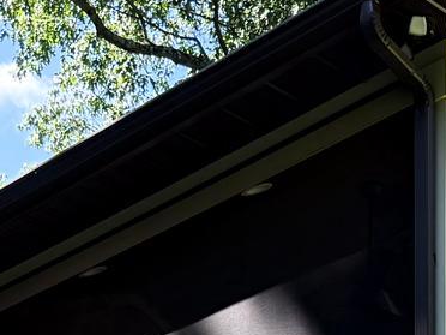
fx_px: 1701
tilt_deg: +12.9
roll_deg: -1.8
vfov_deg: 10.2
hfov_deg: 14.9
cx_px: 211
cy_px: 707
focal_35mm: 132
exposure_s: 1/410
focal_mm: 6.76
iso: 100
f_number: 1.78
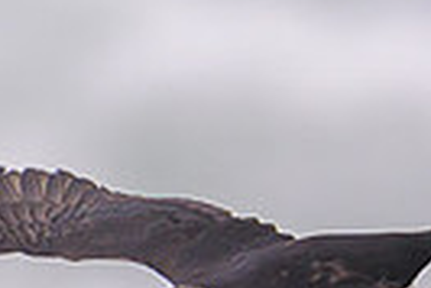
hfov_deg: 0.5
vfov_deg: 0.4
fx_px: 47006
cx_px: 257
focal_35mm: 3922
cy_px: 492
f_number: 5.6
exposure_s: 1/3200
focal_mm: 560
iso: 800
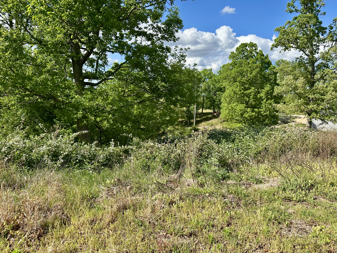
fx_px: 234
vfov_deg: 56.8
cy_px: 126
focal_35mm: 24
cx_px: 168
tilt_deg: -5.6
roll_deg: -1.0
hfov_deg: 71.6
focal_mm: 6.86
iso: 80
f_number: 1.78
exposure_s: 1/2882
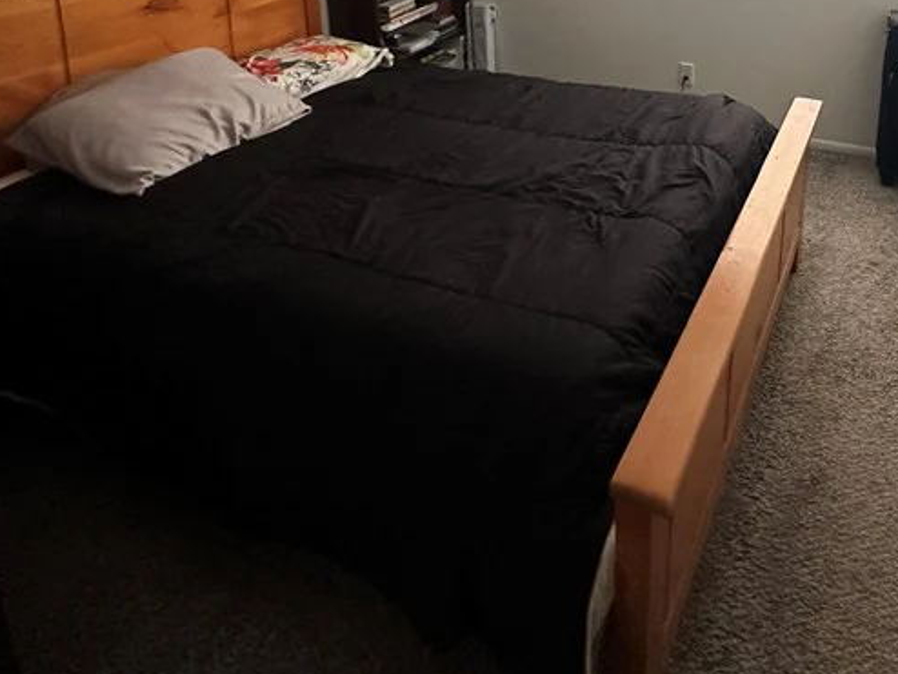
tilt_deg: -12.8
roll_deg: +0.9
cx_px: 620
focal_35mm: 29
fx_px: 753
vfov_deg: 41.4
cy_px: -13
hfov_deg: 59.8
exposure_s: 1/60
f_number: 2.2
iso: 400
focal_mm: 2.22
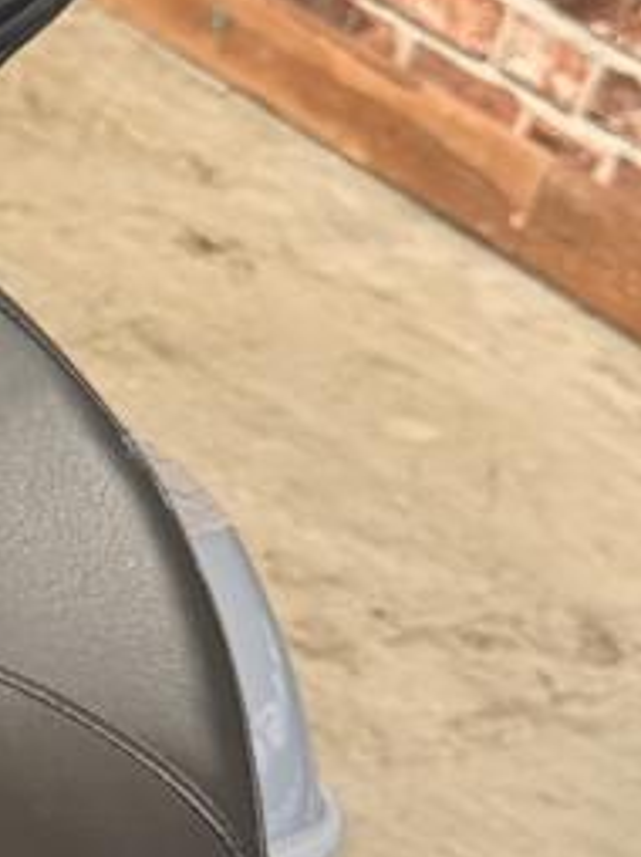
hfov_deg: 9.4
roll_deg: -7.2
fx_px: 3512
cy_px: 560
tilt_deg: -31.7
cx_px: -859
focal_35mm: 142
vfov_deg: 13.9
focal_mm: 6.76
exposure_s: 1/60
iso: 250
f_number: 1.78
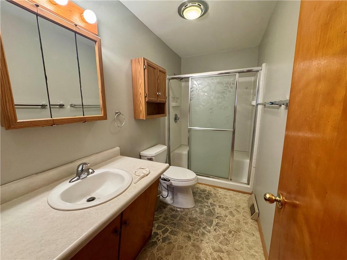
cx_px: 174
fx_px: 140
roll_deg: +0.3
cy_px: 130
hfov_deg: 102.1
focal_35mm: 14
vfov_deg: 85.7
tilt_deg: -10.0
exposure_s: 1/60
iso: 320
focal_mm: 2.22
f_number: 2.2
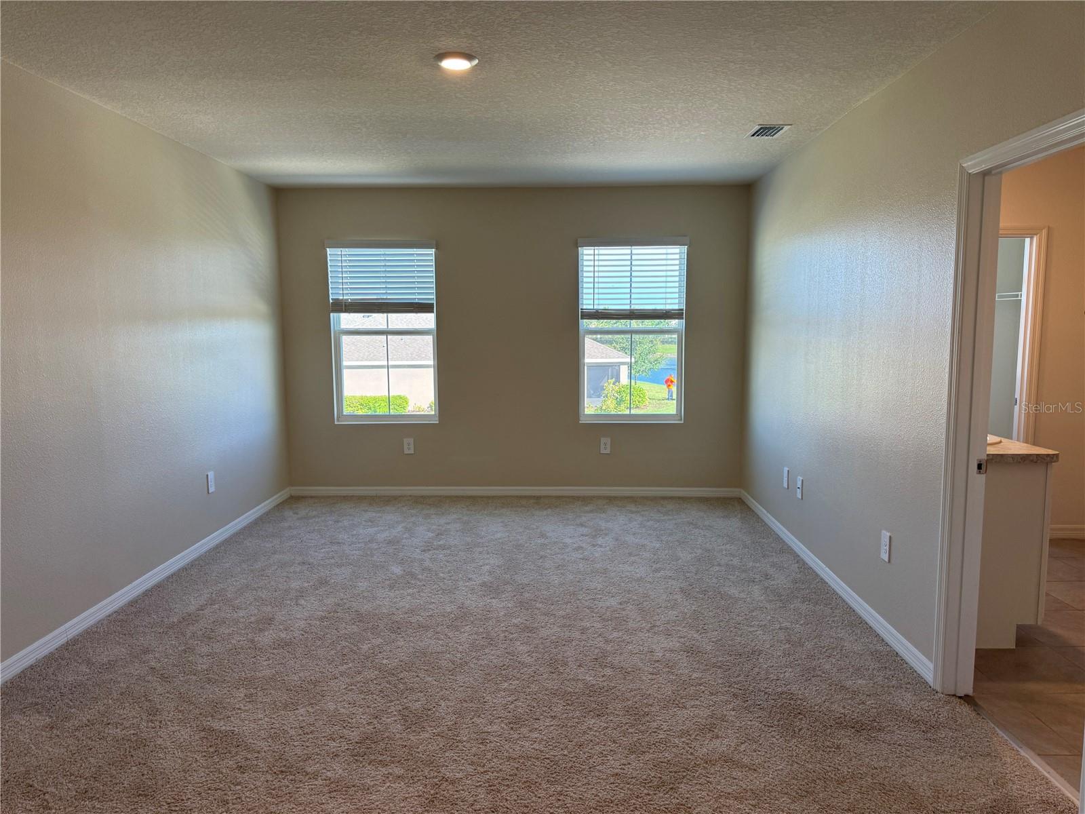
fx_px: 752
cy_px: 407
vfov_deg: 56.8
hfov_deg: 71.6
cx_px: 542
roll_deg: +0.0
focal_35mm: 24
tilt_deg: -7.4
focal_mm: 6.76
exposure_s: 1/147
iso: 100
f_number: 1.78
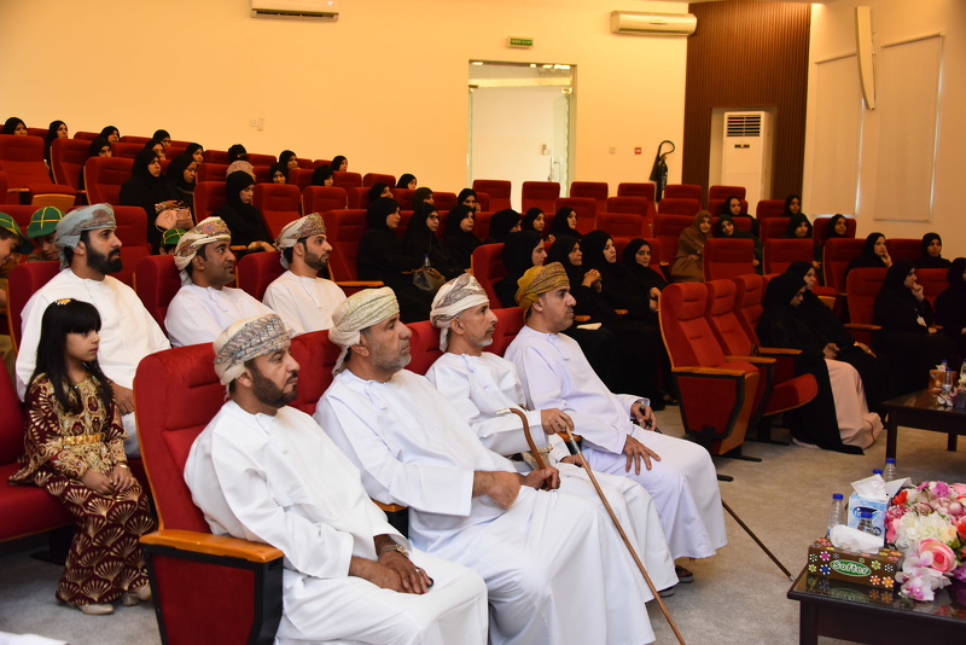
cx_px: 483
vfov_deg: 33.4
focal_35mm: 40
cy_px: 322
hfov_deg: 48.4
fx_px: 1074
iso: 2000
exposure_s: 1/50
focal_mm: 40
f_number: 4.5
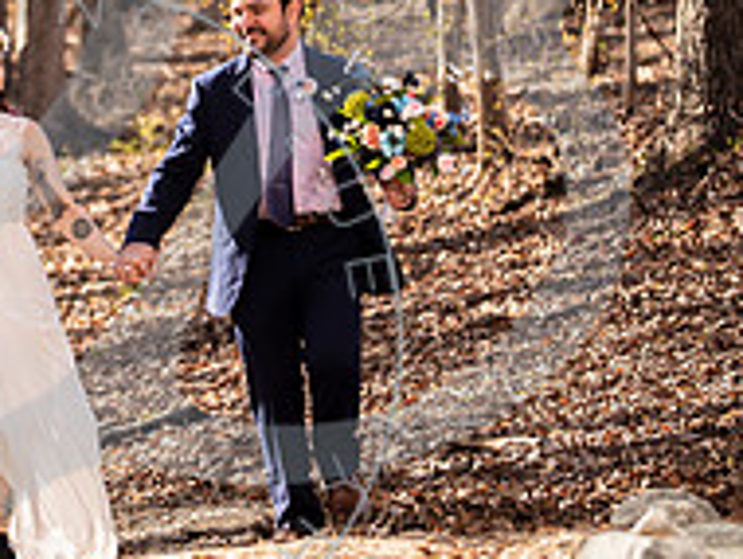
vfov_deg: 5.6
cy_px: 43
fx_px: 5674
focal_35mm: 264
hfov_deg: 7.5
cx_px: 215
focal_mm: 116
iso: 100
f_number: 2.8
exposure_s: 1/800
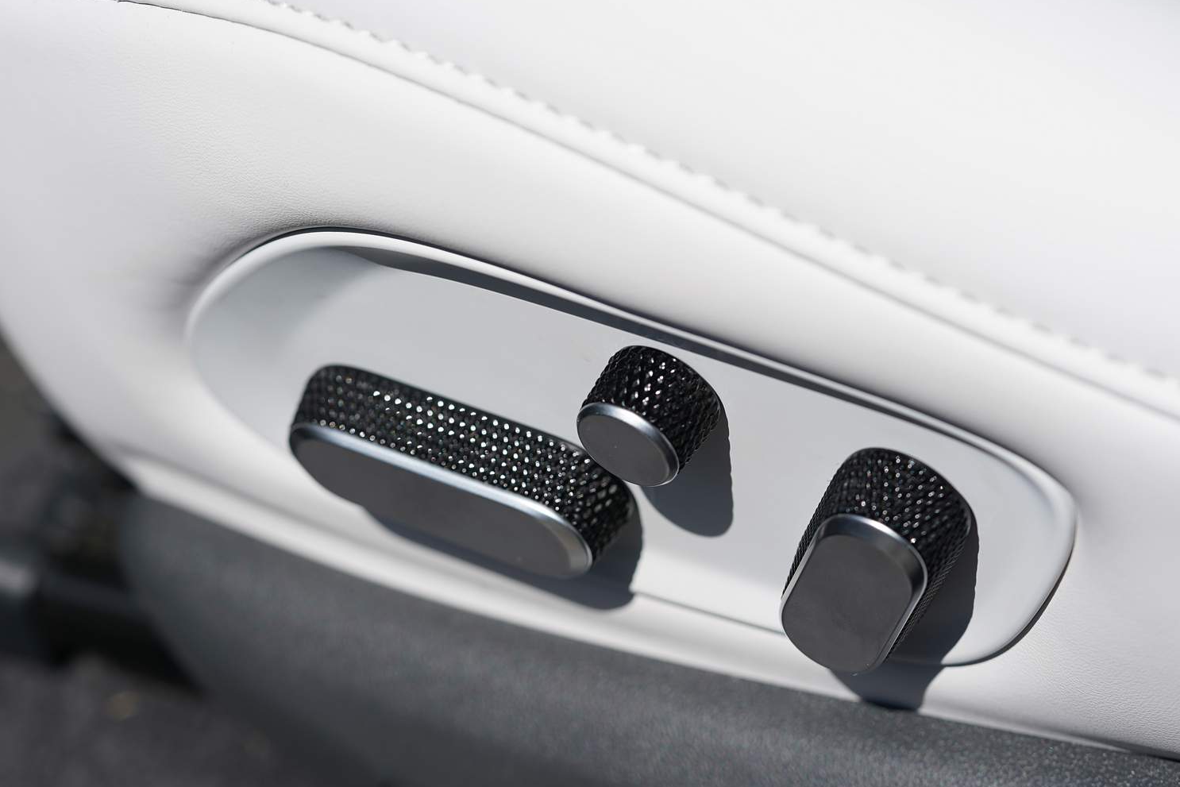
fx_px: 3573
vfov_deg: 12.6
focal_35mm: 109
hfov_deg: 18.7
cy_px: 467
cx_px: 536
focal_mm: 90
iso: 100
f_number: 5.6
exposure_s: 1/500
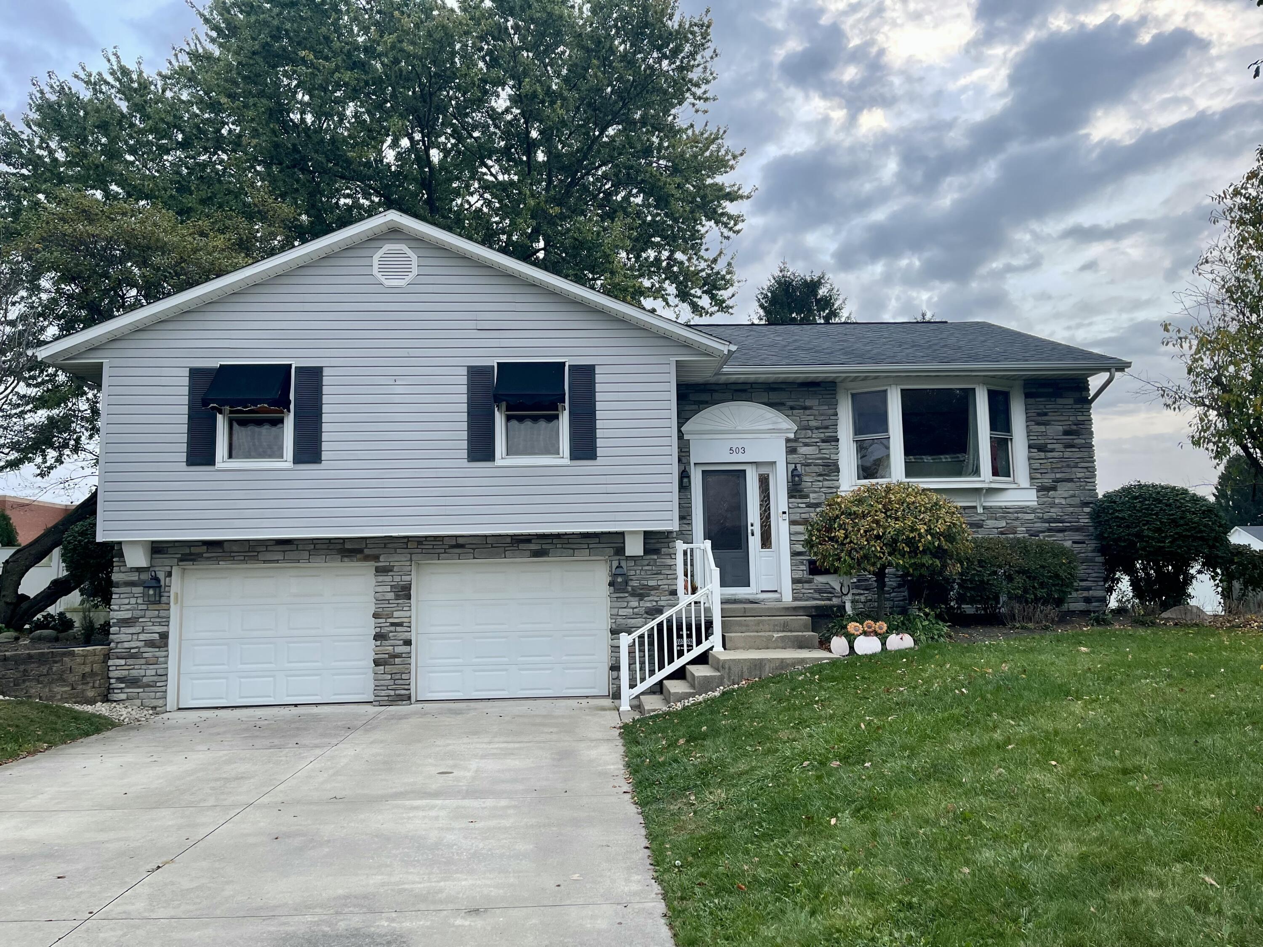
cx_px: 632
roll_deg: +0.8
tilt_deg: +6.0
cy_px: 474
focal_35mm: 25
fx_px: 912
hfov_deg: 69.4
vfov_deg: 54.9
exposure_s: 1/121
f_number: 1.6
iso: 80
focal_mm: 5.1
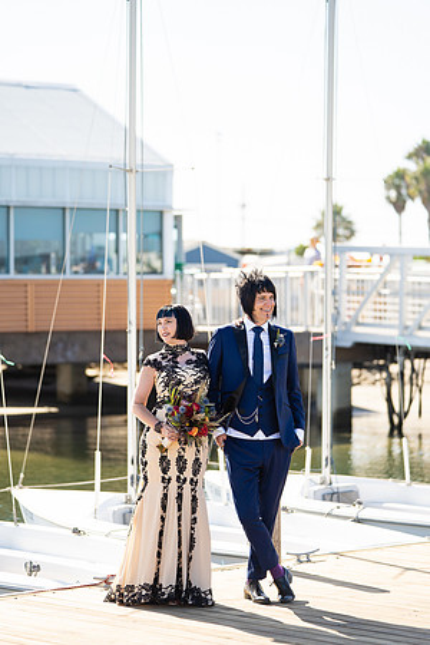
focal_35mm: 111
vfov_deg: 18.4
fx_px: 1989
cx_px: 215
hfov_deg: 12.3
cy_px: 322
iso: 200
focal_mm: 111
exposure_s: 1/1250
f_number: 2.8
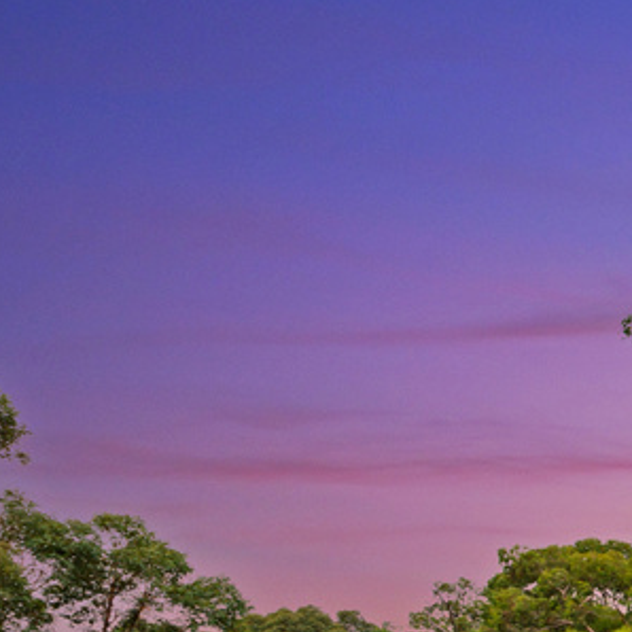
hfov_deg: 15.7
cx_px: 1463
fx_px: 1322
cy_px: 725
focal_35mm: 64
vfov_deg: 24.7
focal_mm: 14
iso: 200
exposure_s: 1.3
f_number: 8
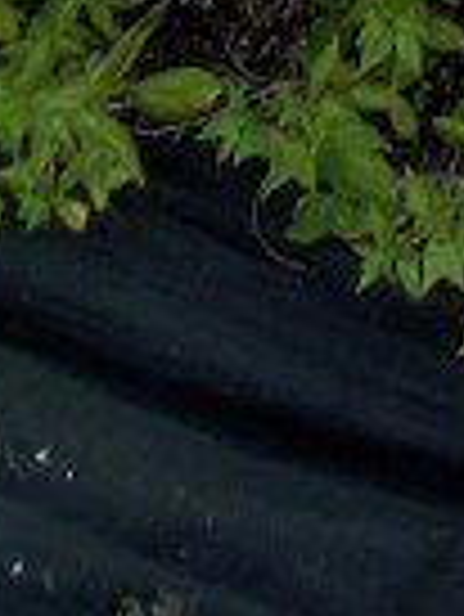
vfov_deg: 11.7
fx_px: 1802
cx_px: 946
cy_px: -1180
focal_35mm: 101
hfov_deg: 12.7
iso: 50
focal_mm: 1.4
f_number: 2.2
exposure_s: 1/193
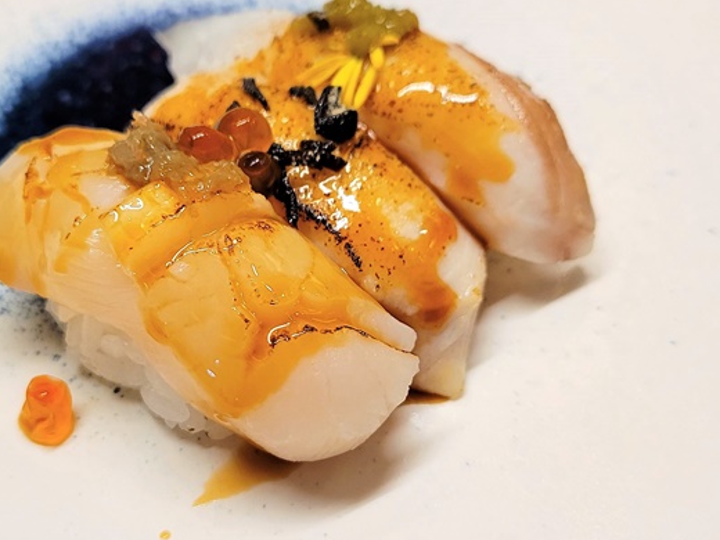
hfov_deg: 38.1
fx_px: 1040
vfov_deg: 29.1
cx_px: 295
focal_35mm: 50
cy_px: 266
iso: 250
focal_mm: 5.4
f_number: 1.8
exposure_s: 1/120
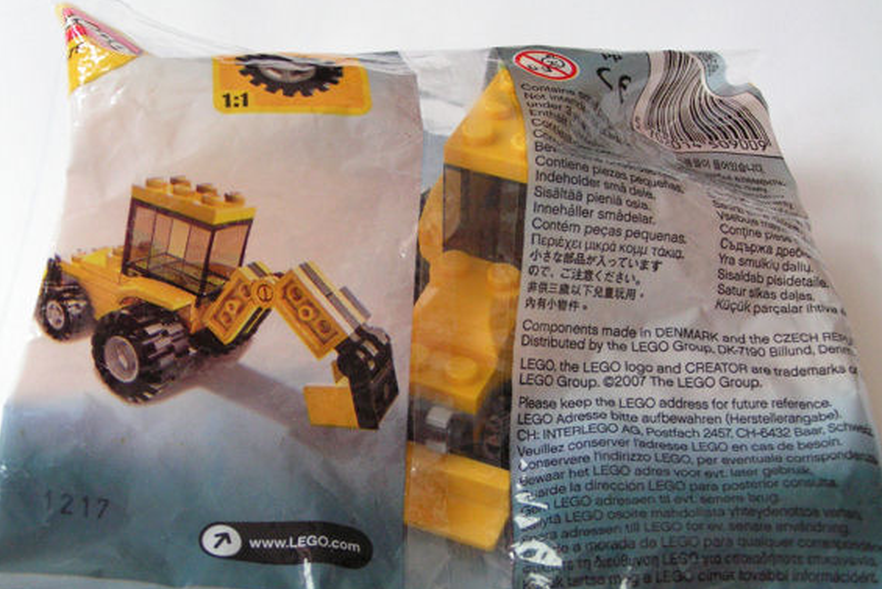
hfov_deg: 28.8
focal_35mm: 70
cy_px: 303
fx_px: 1715
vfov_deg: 19.5
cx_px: 442
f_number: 3.2
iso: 200
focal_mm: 11.1
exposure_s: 1/60
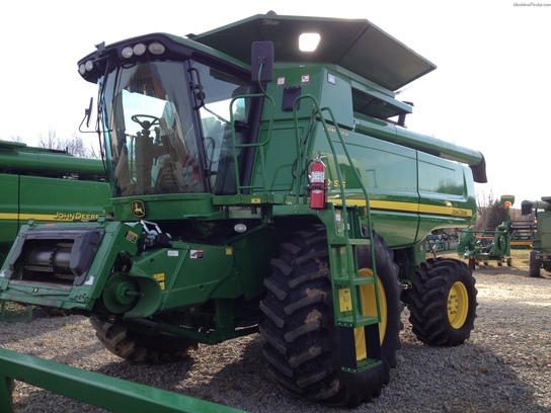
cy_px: 206
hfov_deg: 52.6
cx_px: 276
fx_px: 557
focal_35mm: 35
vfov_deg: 40.7
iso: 50
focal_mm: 4.28
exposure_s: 1/665
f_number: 2.4
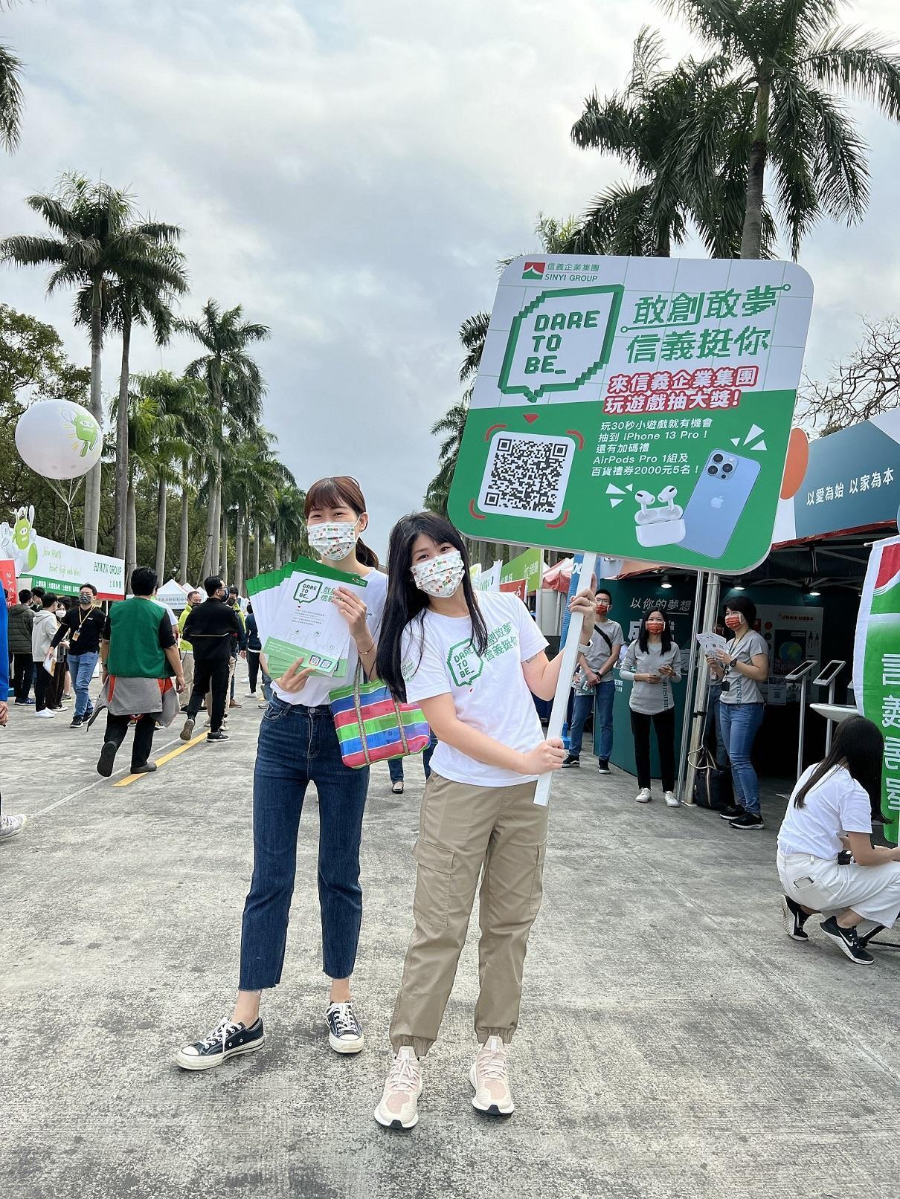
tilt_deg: +1.8
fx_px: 901
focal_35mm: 26
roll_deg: -0.1
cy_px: 600
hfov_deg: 53.1
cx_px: 450
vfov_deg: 67.3
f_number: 1.5
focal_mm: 5.7
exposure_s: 1/4115
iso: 50
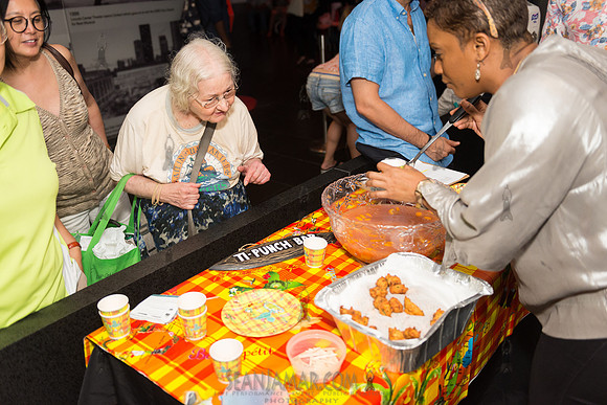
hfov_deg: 58.7
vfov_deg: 41.1
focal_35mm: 32
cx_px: 304
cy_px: 202
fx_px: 540
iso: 2000
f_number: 2.8
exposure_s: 1/500
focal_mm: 32
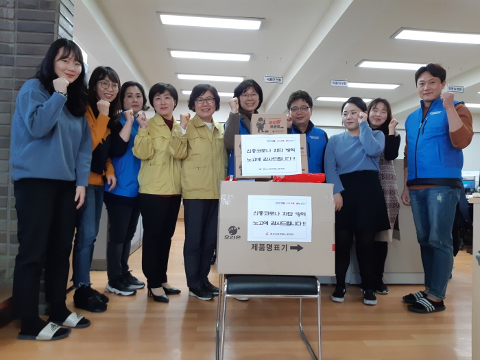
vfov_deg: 53.1
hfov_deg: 67.3
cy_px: 180
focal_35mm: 26
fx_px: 361
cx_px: 240
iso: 125
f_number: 1.7
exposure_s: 1/60
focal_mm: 3.93
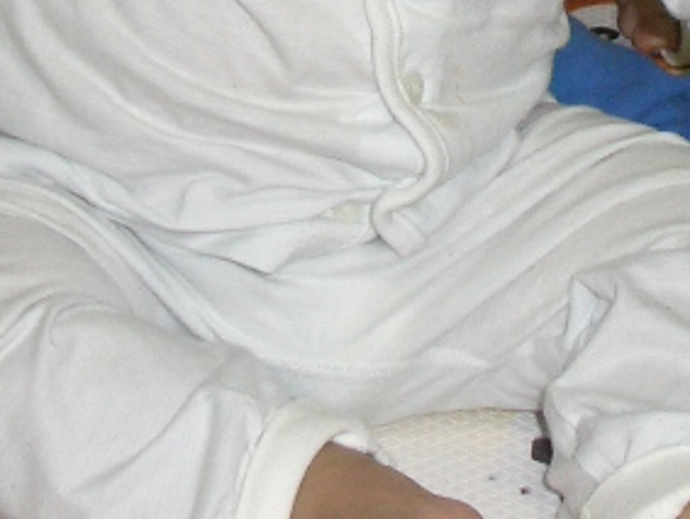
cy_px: -280
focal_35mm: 149
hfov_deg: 13.2
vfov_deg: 9.7
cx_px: 466
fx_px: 2974
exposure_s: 1/60
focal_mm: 7.1
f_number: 2.8
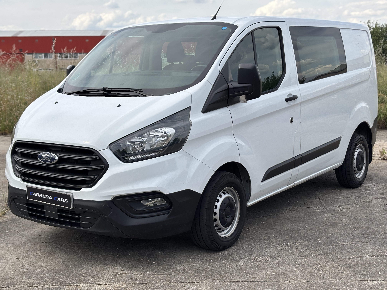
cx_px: 194
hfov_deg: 36.8
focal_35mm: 52
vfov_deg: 28.0
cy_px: 145
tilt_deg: -6.9
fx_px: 581
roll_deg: +0.5
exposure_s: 1/2151
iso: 40
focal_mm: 5.96
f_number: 1.6
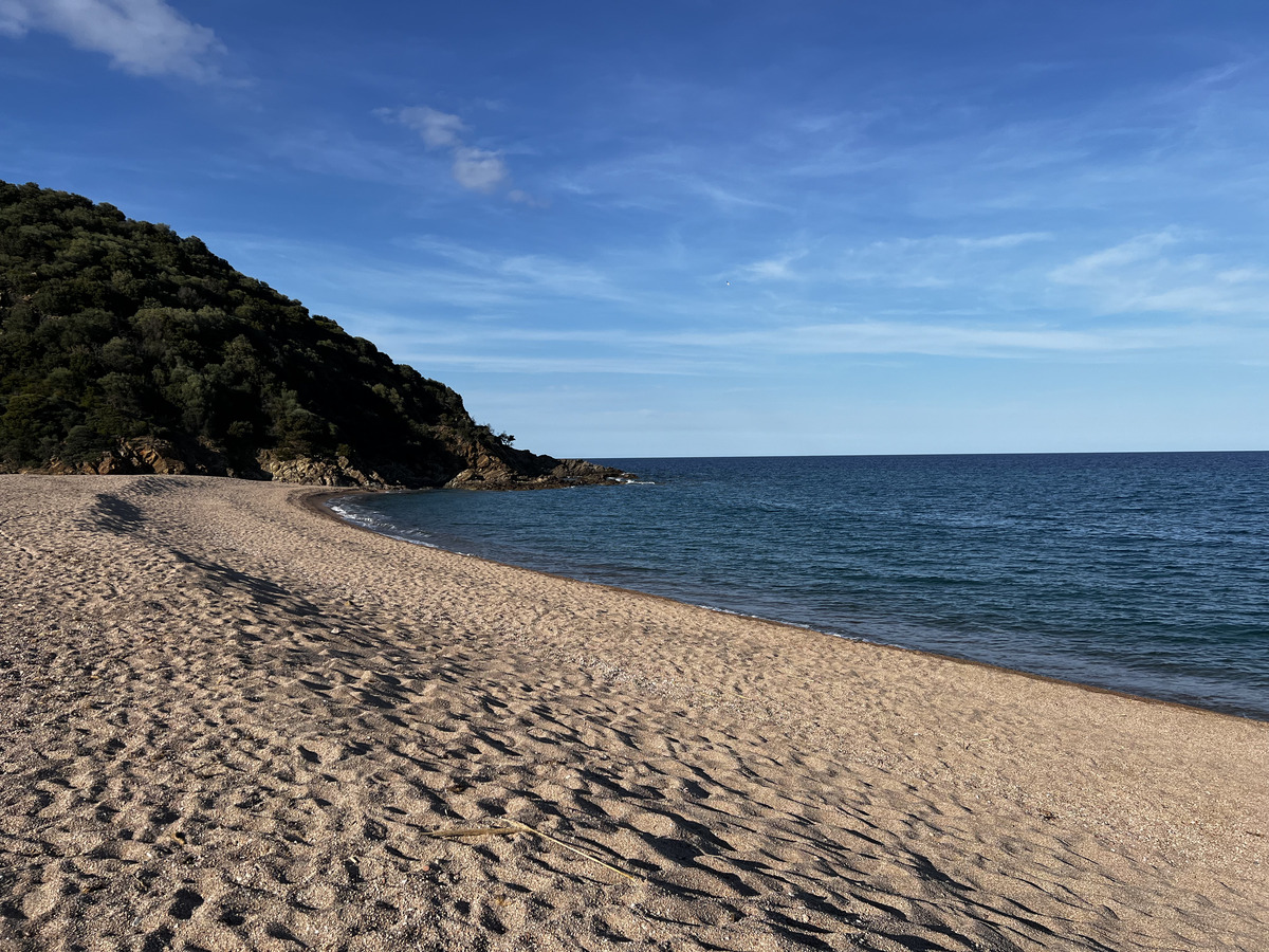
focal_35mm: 26
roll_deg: +1.2
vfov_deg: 53.1
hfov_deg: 67.3
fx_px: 953
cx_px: 634
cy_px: 476
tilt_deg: -1.4
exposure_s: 1/5319
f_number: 1.5
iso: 50
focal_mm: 5.7
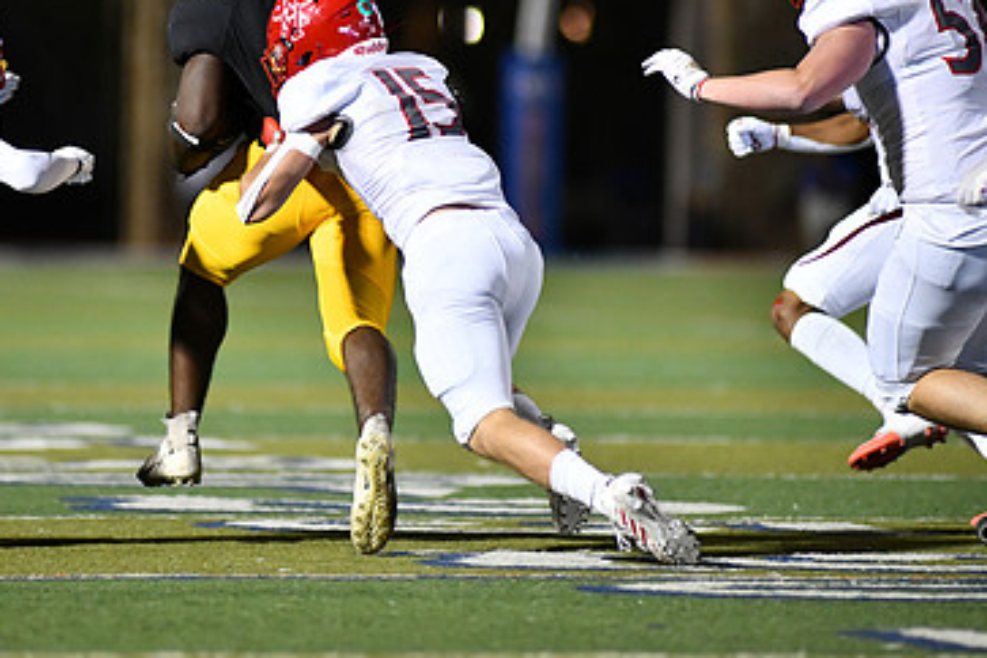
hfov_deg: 4.3
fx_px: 13159
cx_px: 343
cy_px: 184
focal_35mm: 480
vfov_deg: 2.9
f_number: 2.8
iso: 3200
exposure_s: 1/1000
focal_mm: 300
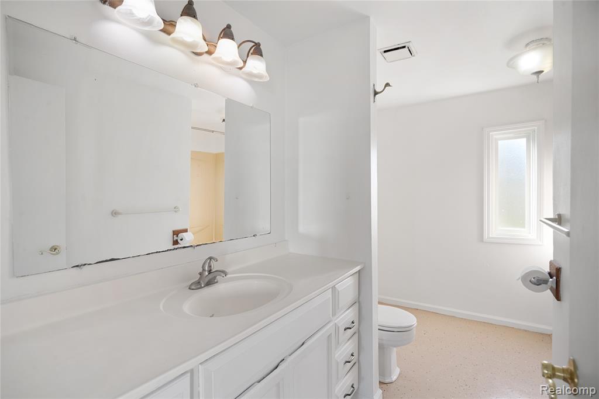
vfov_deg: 43.6
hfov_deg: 61.9
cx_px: 300
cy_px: 200
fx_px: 499
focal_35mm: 30
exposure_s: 1/15
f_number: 9
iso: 320
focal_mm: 30
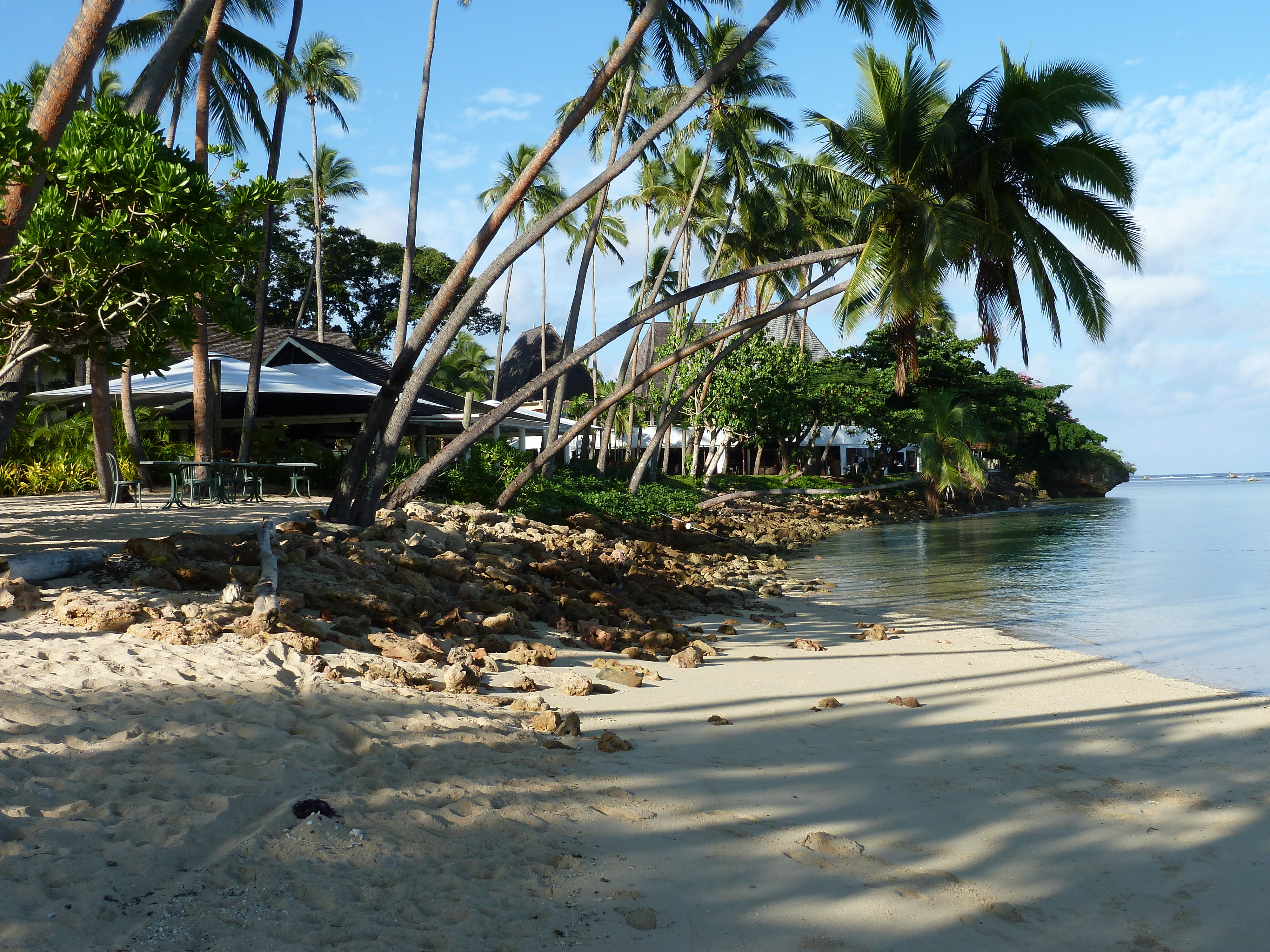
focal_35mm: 40
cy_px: 476
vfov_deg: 36.0
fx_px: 1468
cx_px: 635
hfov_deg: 46.8
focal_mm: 6.5
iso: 80
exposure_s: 1/400
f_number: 4
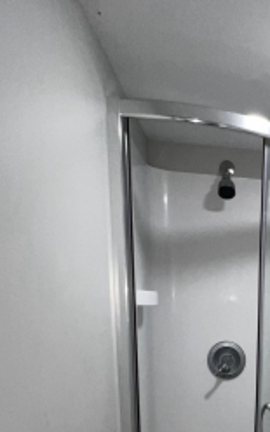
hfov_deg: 30.6
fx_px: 436
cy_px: 436
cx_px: 301
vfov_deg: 44.5
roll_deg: -2.6
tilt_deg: -16.9
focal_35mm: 37
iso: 125
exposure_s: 1/120
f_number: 1.8
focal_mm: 1.57
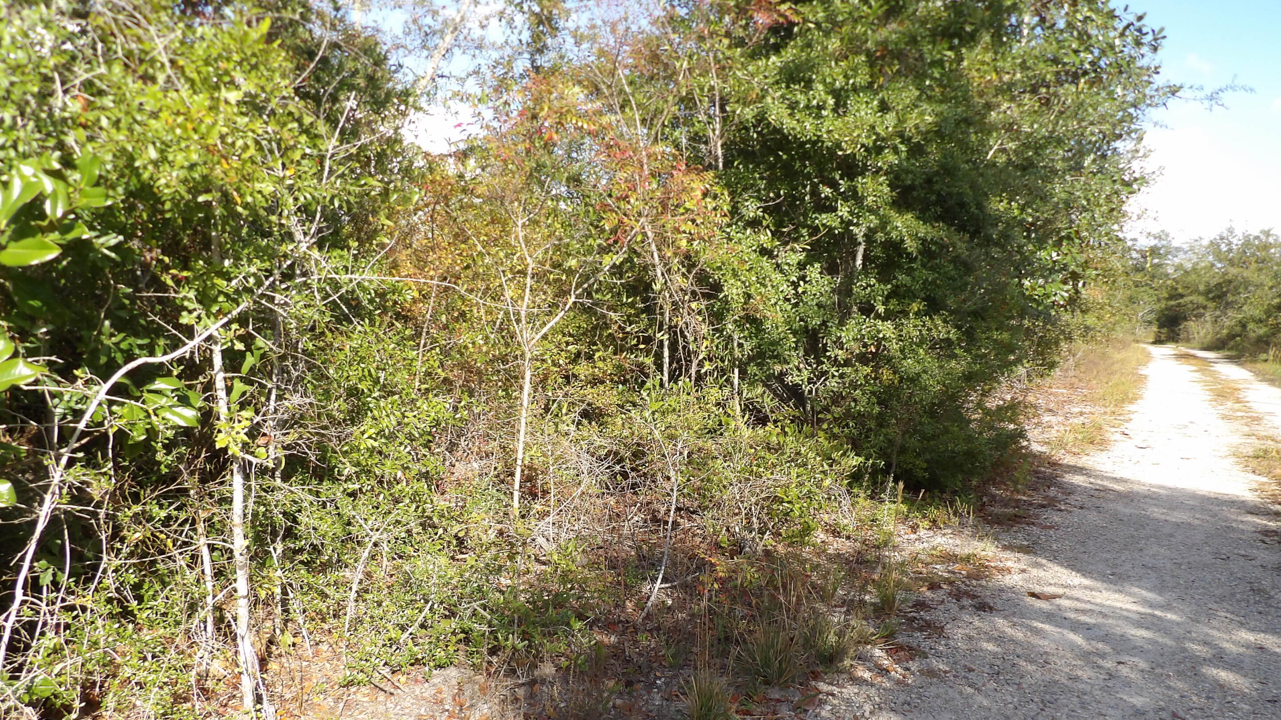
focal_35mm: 27
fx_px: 917
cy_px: 484
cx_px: 652
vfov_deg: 42.3
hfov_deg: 69.9
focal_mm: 4.3
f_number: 3.2
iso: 100
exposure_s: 1/572
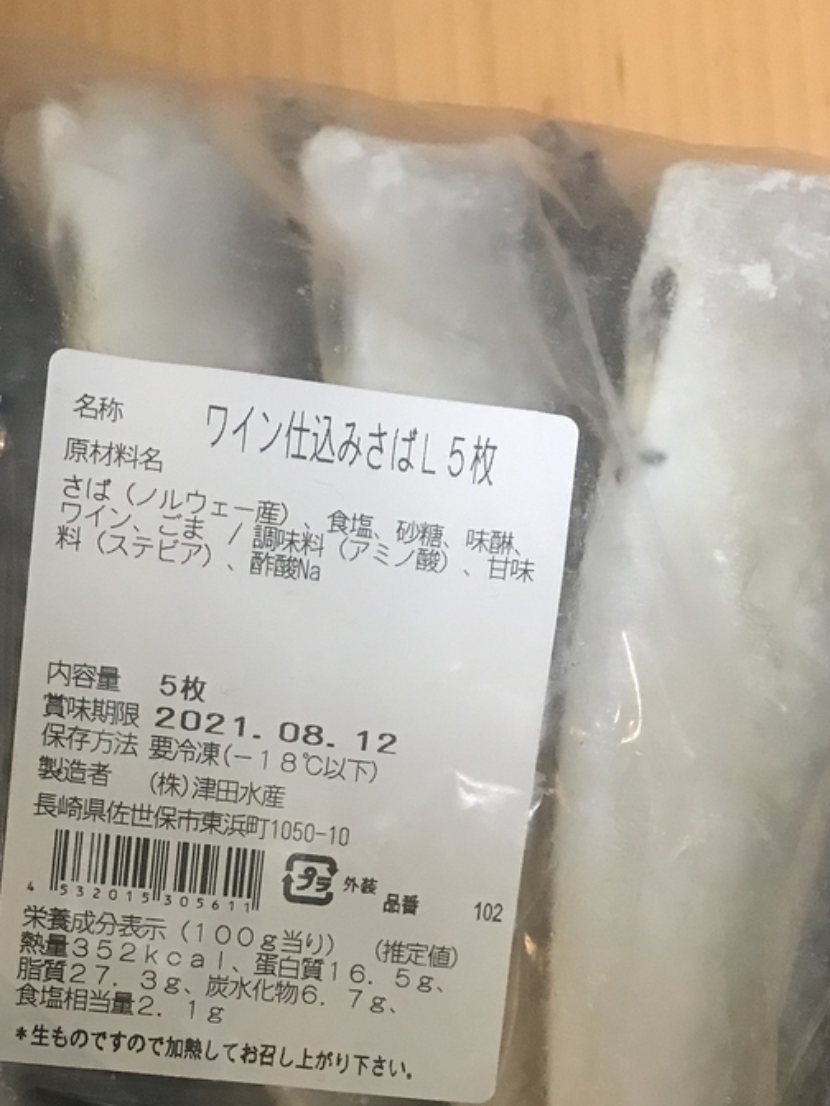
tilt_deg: -83.3
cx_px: 242
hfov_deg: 28.8
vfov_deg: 36.3
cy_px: 951
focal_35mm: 50
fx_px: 1598
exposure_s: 1/11
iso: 100
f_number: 1.8
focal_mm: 3.99
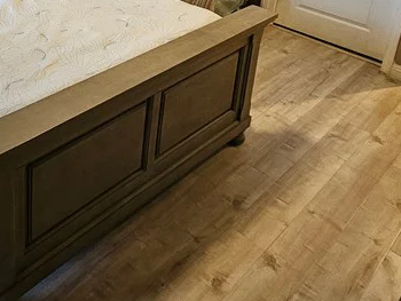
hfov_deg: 45.8
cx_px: 66
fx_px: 441
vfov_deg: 32.9
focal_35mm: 38
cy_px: -33
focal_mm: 2.2
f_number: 2.2
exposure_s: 1/40
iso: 400
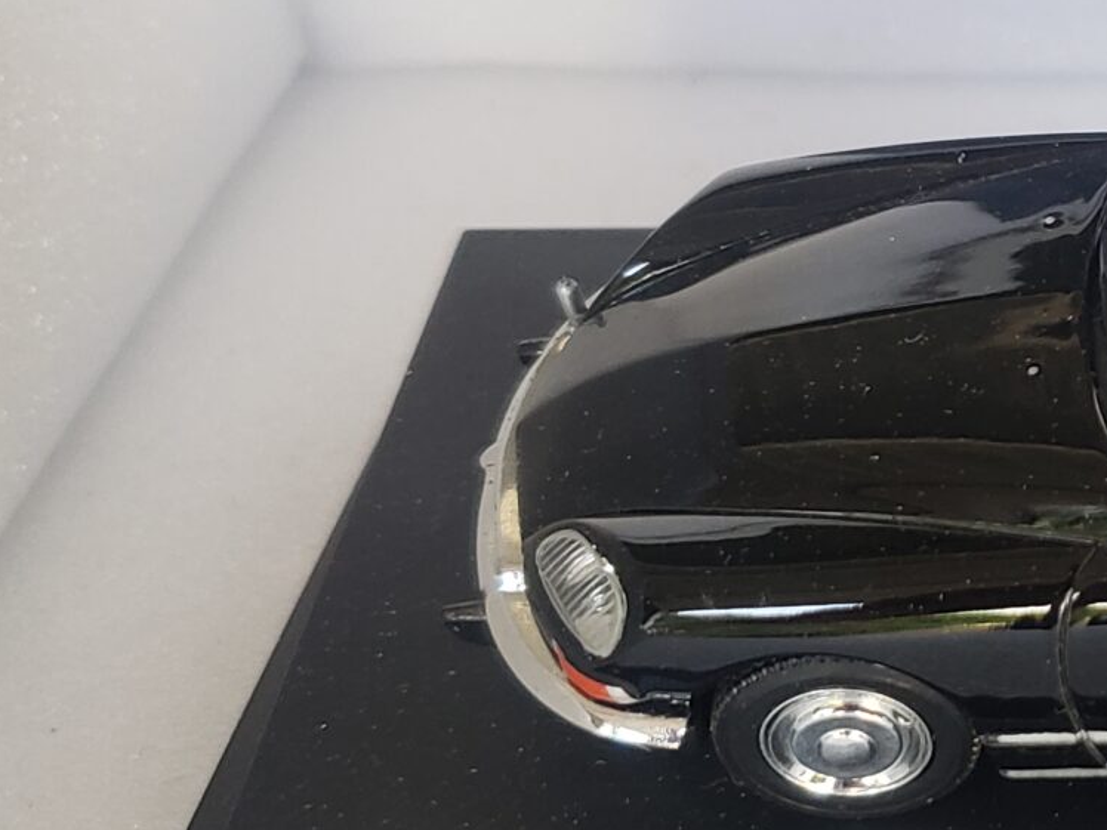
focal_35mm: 89
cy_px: 371
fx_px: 2846
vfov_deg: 16.6
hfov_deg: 20.4
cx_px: 1366
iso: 125
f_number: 1.5
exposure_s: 1/60
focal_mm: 4.3
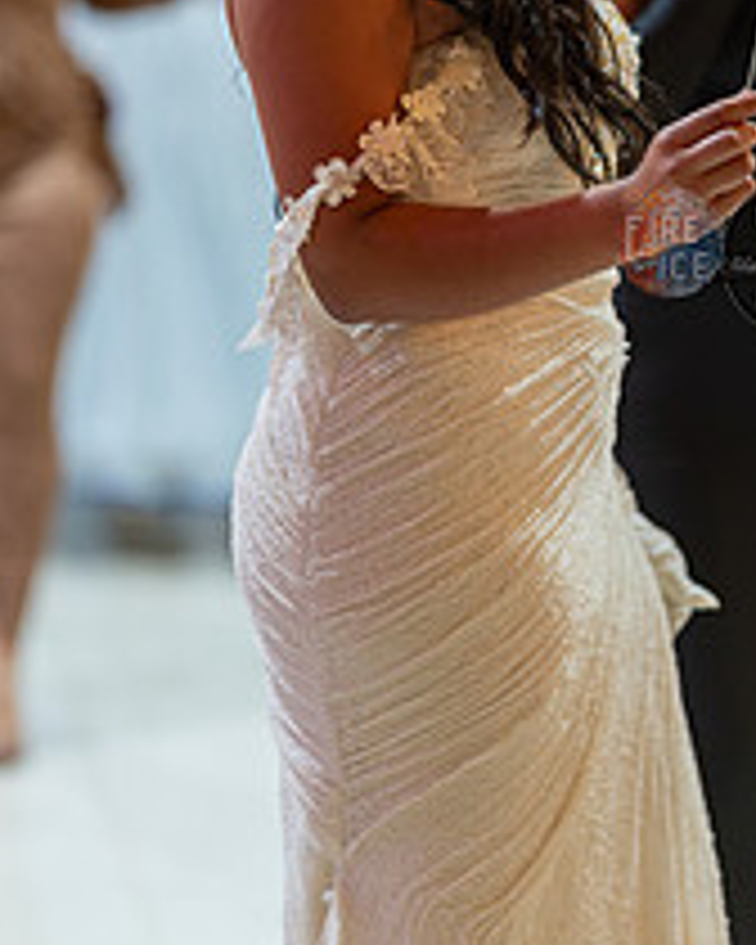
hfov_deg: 9.0
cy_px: 256
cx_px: 418
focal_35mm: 171
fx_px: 4783
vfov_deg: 11.3
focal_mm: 85
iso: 250
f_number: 1.4
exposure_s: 1/160
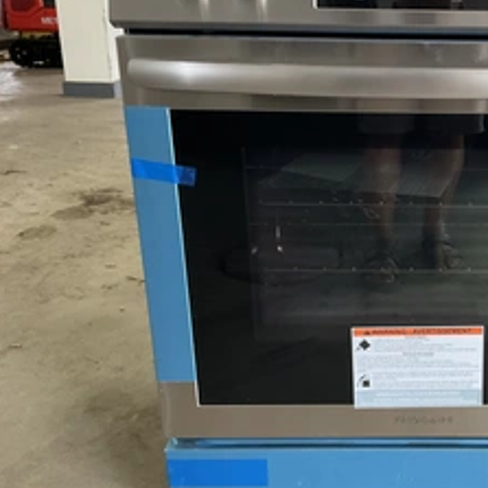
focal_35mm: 46
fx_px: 734
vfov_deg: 36.8
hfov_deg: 35.0
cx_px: 425
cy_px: 236
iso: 160
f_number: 1.8
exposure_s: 1/60
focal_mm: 3
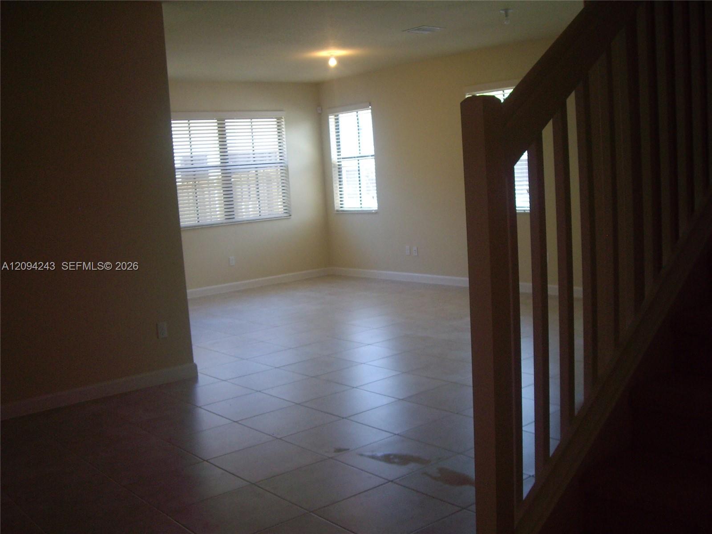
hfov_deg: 49.0
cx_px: 356
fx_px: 782
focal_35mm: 38
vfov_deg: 37.7
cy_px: 267
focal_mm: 6.2
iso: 200
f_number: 2.7
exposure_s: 1/80
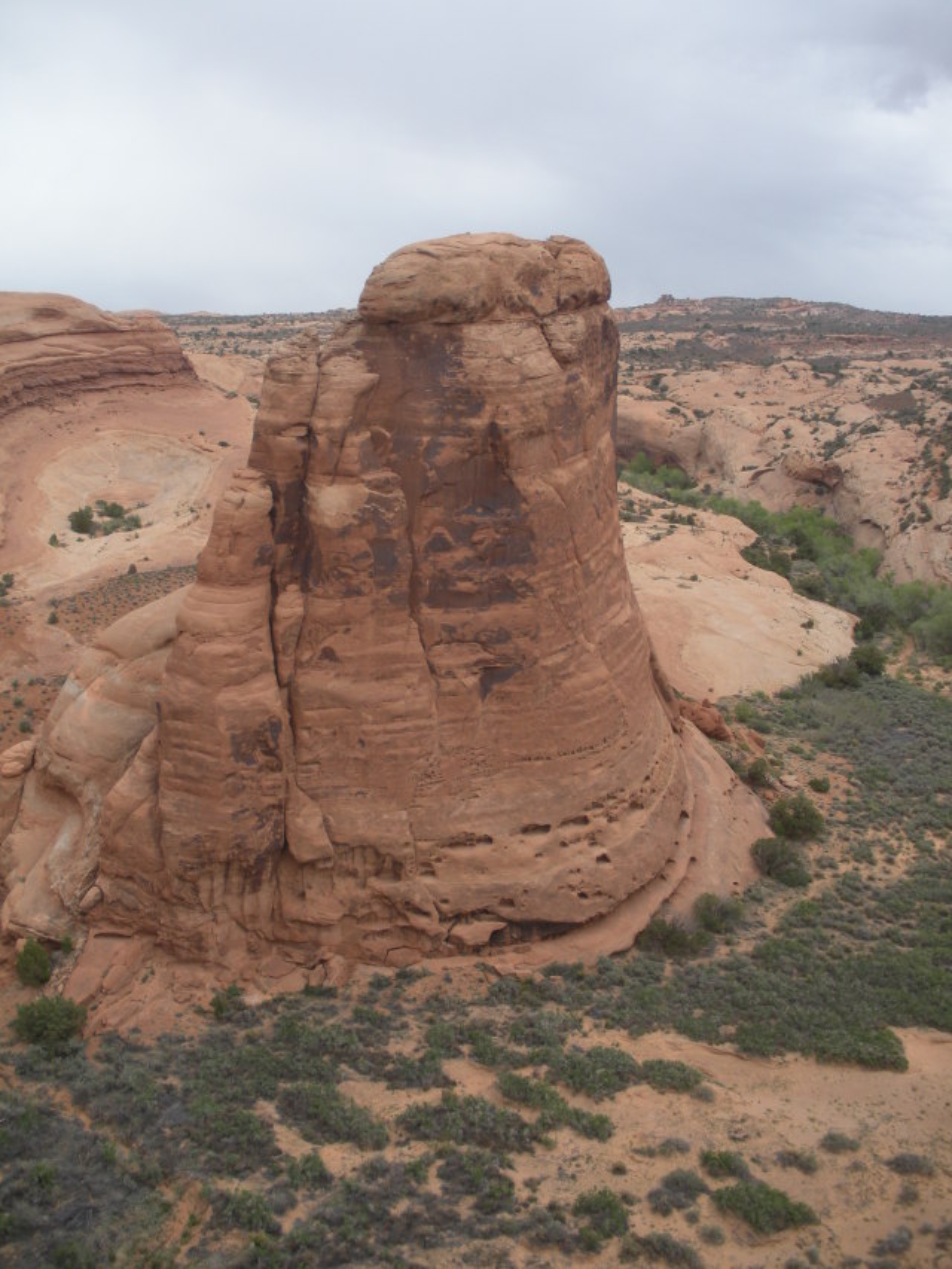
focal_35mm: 36
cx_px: 476
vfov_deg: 51.3
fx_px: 1320
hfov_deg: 39.7
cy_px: 634
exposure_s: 1/613
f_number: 3.5
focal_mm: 6.3
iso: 64
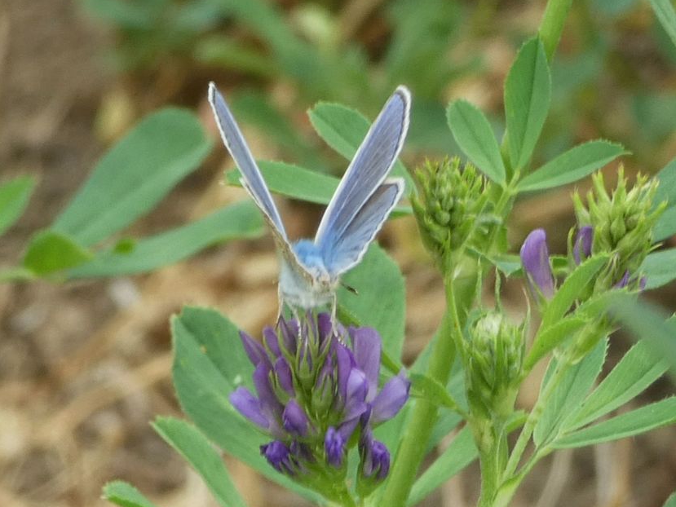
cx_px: 333
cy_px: 253
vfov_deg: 8.3
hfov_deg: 11.1
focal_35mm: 178
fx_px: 3477
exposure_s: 1/80
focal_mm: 30.9
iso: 125
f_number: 5.5
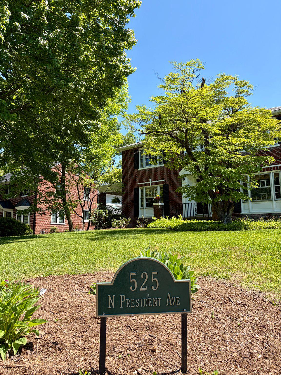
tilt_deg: +8.4
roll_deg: +1.0
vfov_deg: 67.3
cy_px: 188
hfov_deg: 53.1
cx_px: 140
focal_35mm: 26
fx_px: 281
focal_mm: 5.96
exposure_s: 1/1420
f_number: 1.6
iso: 50
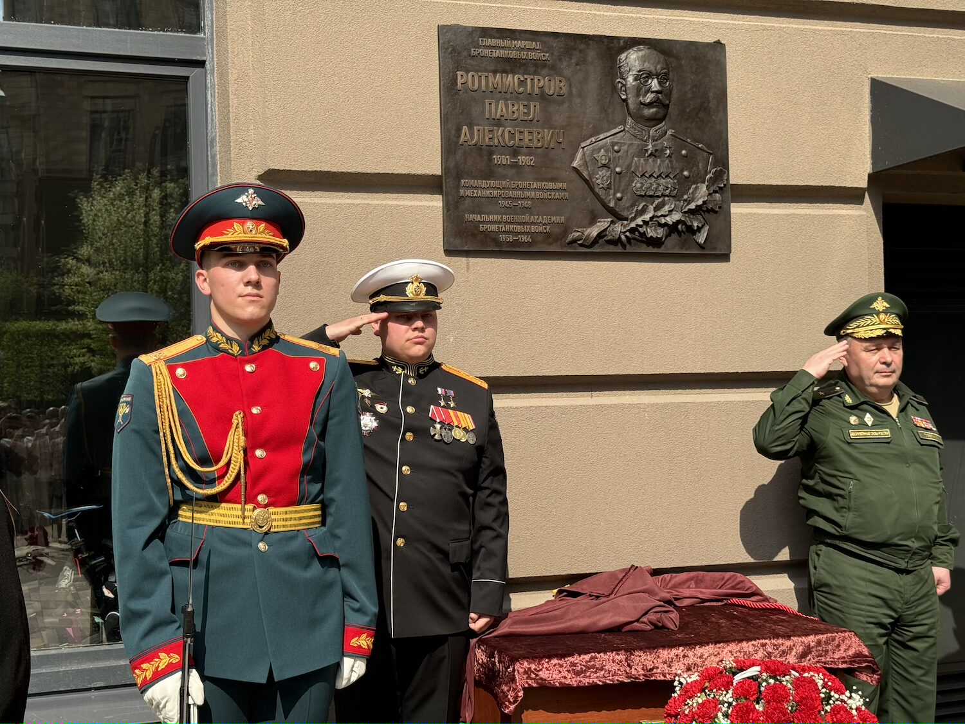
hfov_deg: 39.7
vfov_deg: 30.3
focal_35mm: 48
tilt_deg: +1.6
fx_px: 1338
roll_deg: +1.2
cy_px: 362
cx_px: 482
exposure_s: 1/2513
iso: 64
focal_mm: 6.76
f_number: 1.78
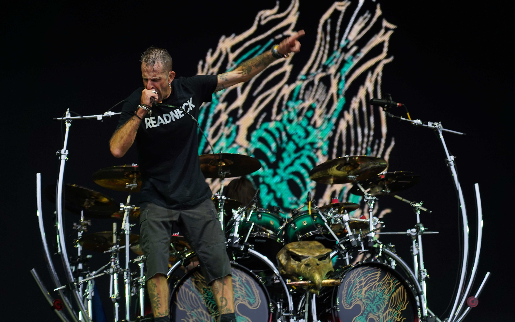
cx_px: 257
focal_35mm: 108
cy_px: 152
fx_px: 1516
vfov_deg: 12.1
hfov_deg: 19.3
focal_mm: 105
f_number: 4
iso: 250
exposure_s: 1/125
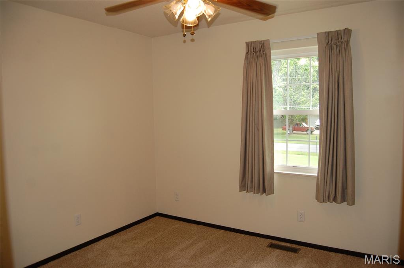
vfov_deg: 47.8
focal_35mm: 27
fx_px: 303
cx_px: 202
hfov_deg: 67.4
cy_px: 134
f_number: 3.5
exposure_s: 1/125
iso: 400
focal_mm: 18
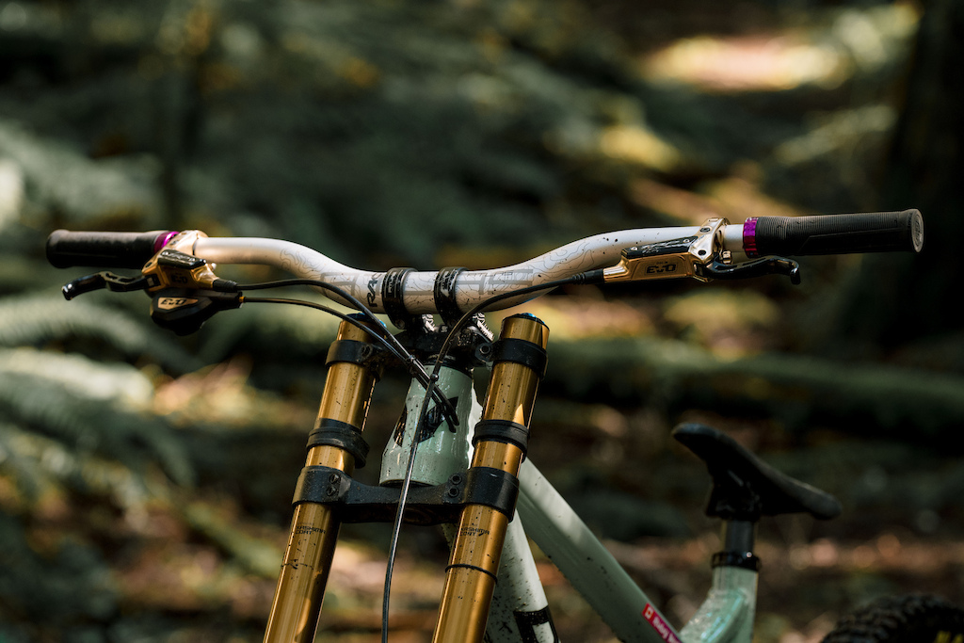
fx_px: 4204
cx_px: 482
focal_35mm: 157
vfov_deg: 8.7
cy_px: 322
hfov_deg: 13.1
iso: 1250
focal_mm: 157
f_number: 5.6
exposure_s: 1/60
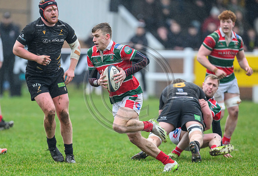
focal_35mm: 467
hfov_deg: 4.4
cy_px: 101
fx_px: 3368
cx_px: 123
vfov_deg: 3.0
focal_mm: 400
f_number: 3.5
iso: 2500
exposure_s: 1/1250
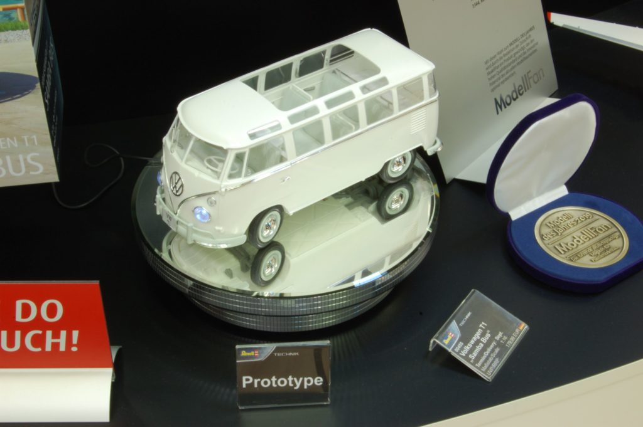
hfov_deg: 35.1
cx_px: 322
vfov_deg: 23.7
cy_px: 214
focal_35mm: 57
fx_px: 1017
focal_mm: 38
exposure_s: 2.5
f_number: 32
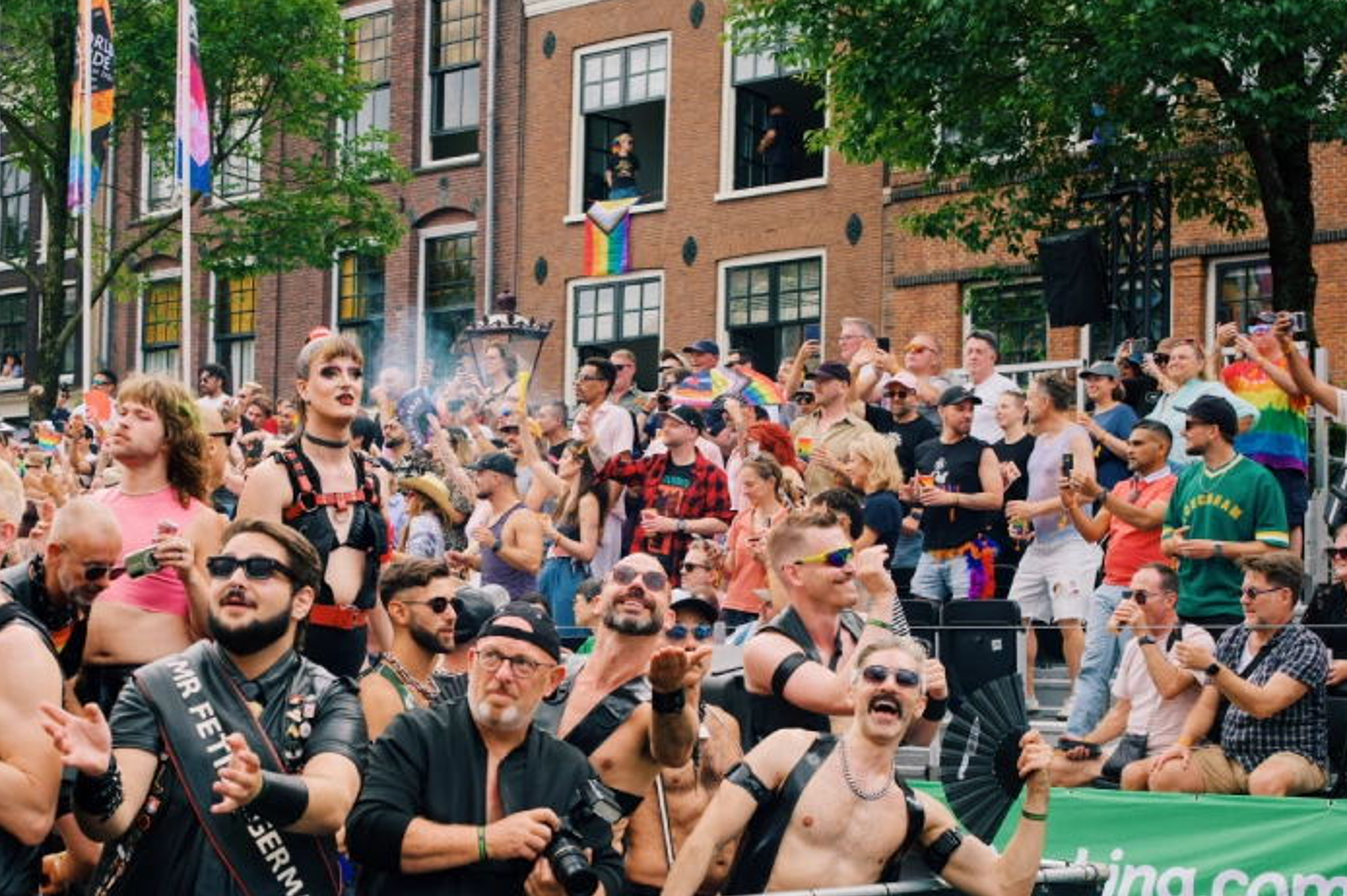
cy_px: 660
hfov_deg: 30.7
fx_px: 2431
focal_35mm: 65
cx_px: 444
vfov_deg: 20.8
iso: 160
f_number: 3.6
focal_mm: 27
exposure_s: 1/400
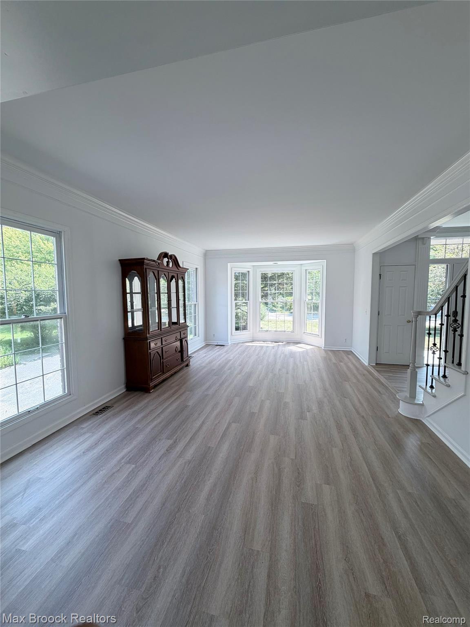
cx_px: 235
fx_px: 253
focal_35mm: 14
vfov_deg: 102.1
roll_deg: +0.3
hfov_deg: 85.7
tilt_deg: -3.8
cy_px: 314
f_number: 2.2
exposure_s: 1/120
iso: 64
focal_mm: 2.22
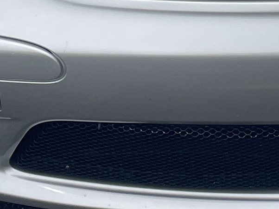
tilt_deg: -18.4
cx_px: 245
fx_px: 1403
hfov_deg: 11.3
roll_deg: +3.5
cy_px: -202
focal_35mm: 174
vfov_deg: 8.2
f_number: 1.6
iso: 32
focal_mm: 4.2
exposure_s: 1/1043
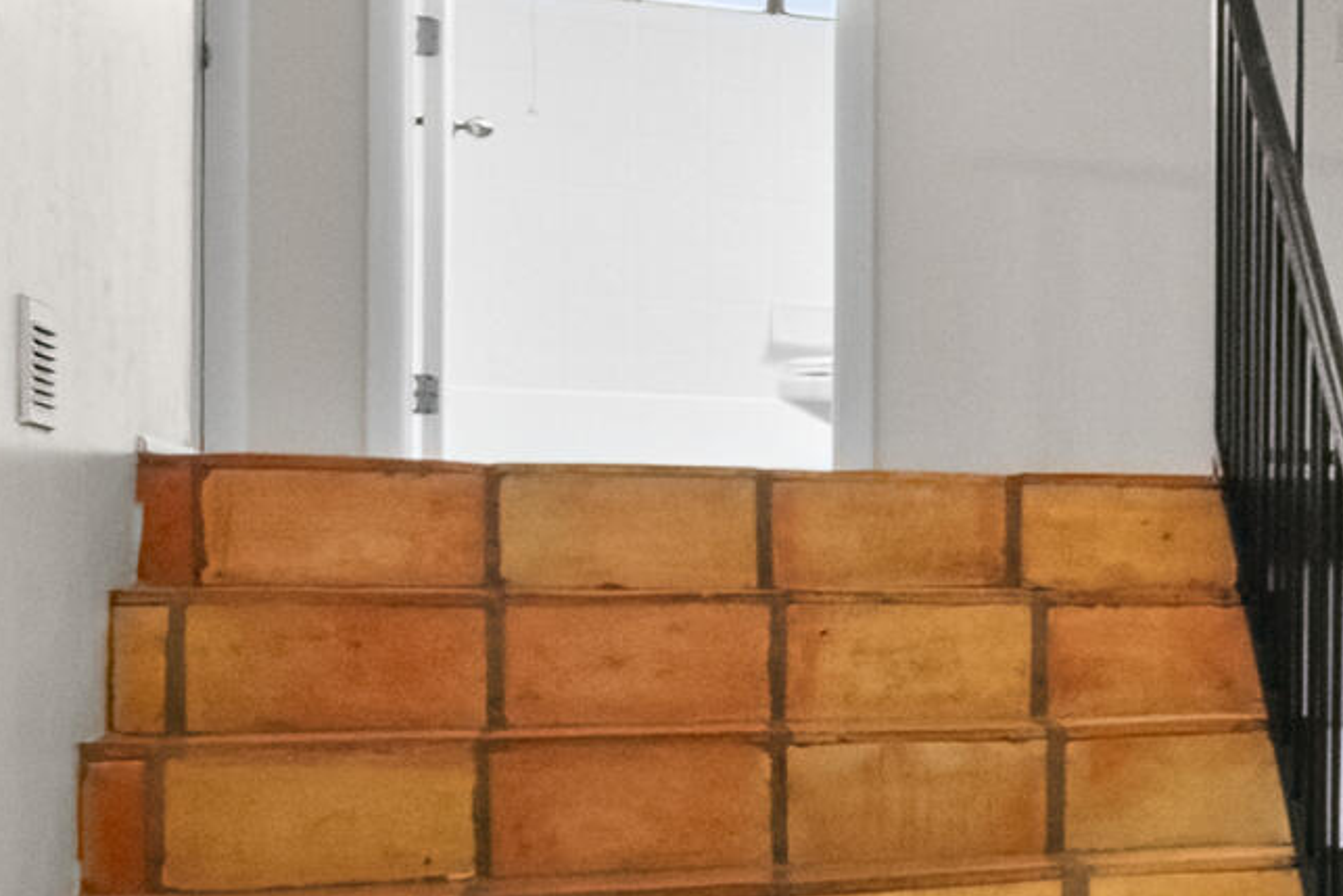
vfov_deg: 19.4
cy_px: 564
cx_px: 3070
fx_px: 2612
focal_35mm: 70
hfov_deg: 16.1
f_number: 13
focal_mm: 10
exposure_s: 1/1.67
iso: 1250
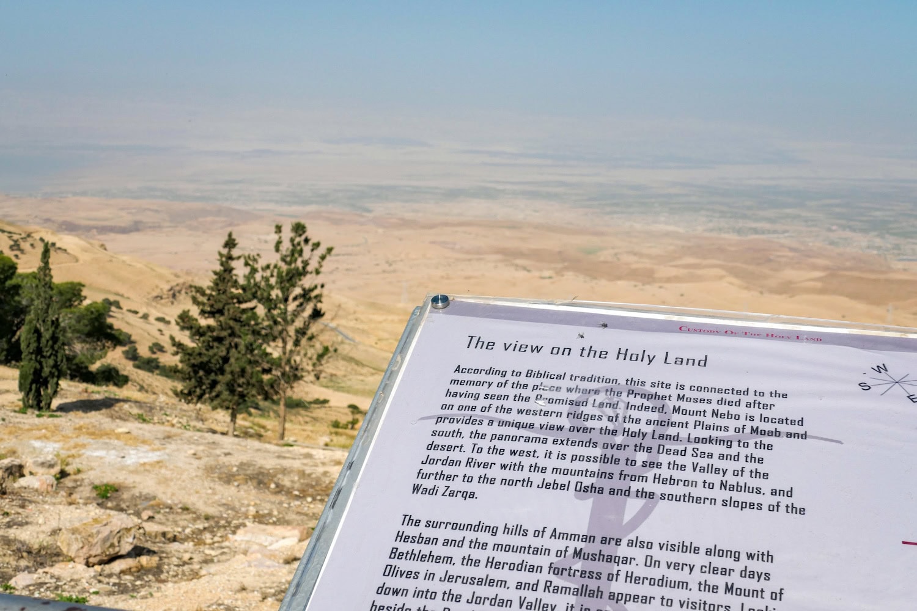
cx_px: 458
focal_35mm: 50
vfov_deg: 27.0
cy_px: 306
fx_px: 1274
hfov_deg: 39.6
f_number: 5
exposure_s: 1/2000
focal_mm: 18.2
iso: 125
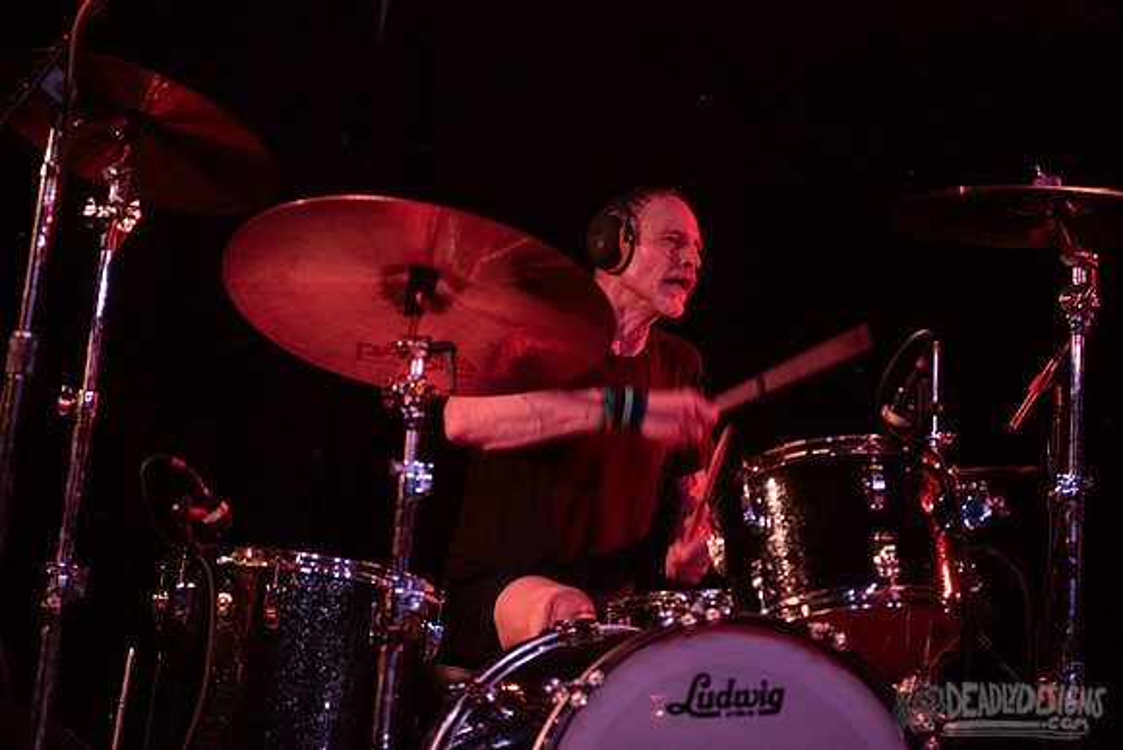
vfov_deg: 17.0
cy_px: 319
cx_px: 477
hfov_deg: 25.2
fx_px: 2511
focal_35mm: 80
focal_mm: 70
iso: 2500
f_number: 3.2
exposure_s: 1/125
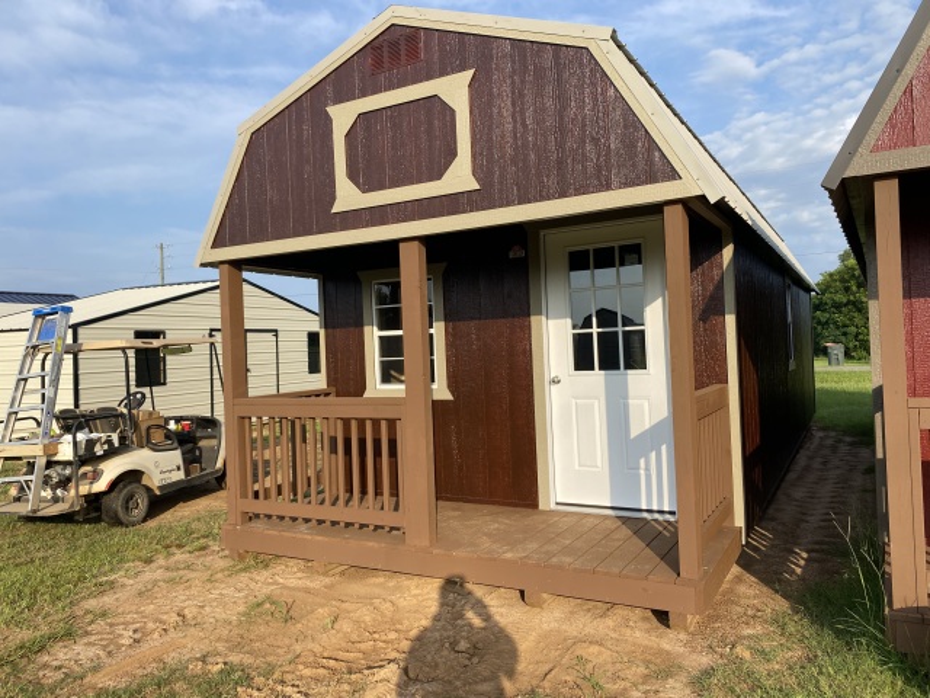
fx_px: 699
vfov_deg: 53.1
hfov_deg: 67.3
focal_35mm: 26
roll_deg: +3.4
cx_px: 465
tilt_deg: +2.7
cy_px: 349
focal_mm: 4.25
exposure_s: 1/2028
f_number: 1.8
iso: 32
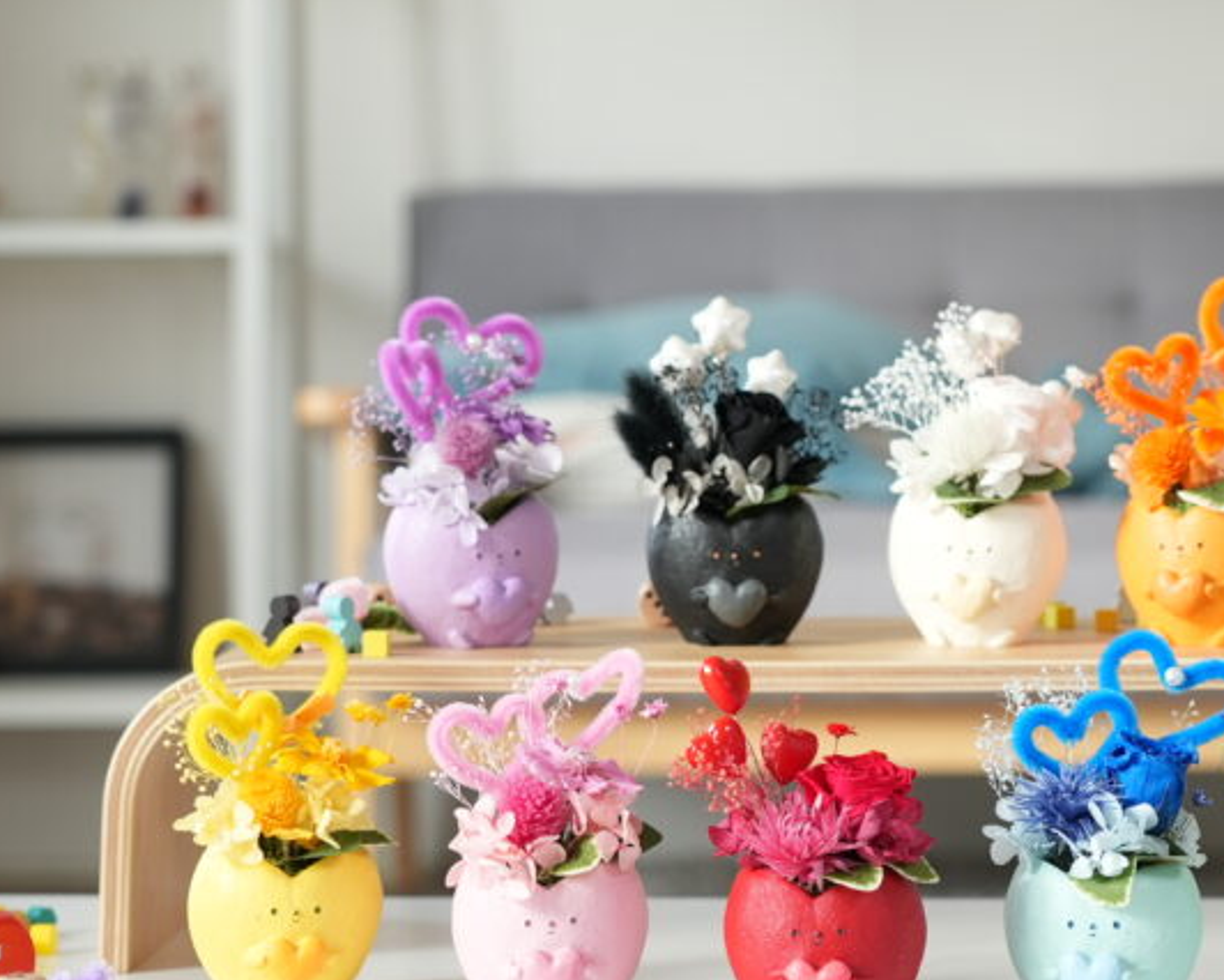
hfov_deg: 17.1
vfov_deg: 13.8
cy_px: 538
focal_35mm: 112
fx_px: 4059
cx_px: 782
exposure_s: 1/100
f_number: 5
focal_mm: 62
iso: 800
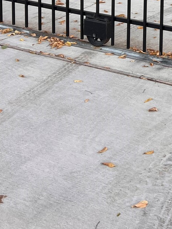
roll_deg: -1.3
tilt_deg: -9.2
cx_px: 226
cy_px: -52
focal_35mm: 87
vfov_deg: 20.9
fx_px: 576
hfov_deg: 16.1
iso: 40
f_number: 1.5
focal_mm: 5.7
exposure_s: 1/121
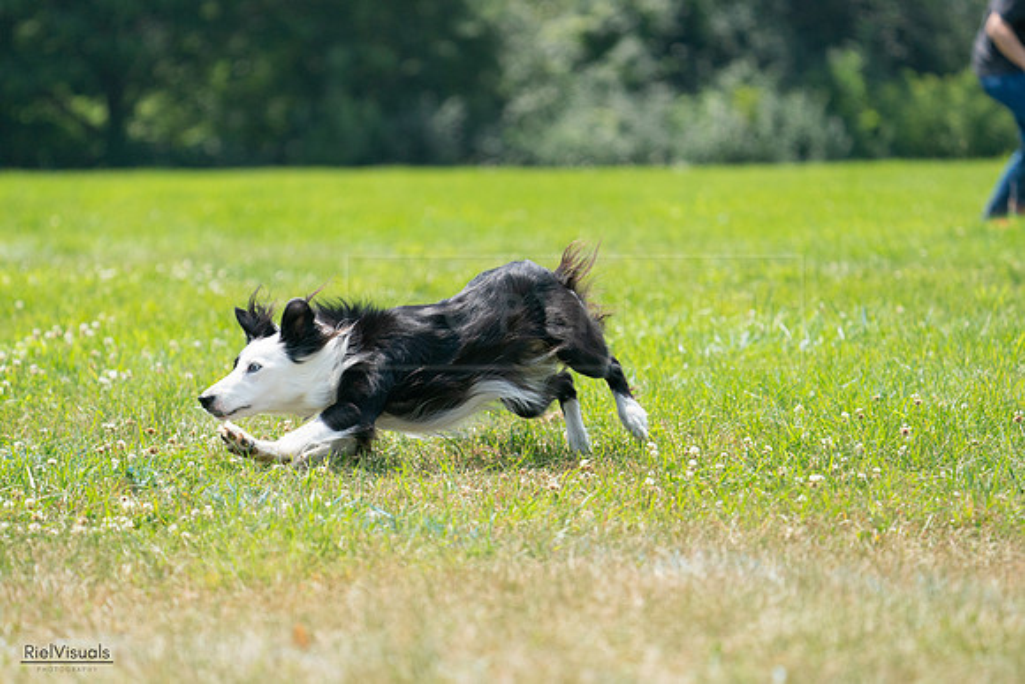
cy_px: 342
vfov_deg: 5.5
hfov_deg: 8.3
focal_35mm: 248
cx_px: 512
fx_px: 7062
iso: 1250
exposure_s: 1/4000
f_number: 5.6
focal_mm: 248
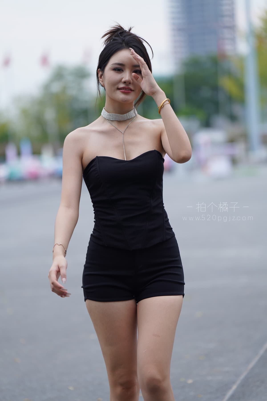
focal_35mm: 138
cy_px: 200
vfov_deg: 14.9
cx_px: 134
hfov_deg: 9.9
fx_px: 1535
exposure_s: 1/500
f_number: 2.8
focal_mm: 138
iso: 500
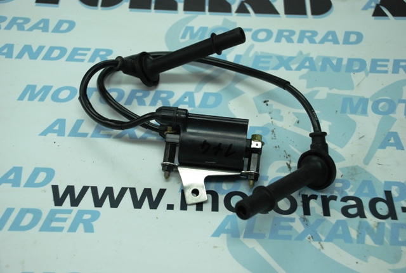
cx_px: 203
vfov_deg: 23.9
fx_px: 644
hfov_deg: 35.0
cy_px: 136
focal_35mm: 57
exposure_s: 1/50
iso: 200
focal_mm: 38
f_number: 4.5
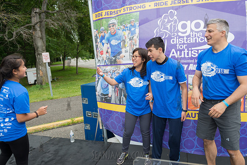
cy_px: 82
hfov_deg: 63.6
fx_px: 199
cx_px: 124
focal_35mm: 29
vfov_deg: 45.0
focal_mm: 29
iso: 200
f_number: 3.5
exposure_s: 1/640
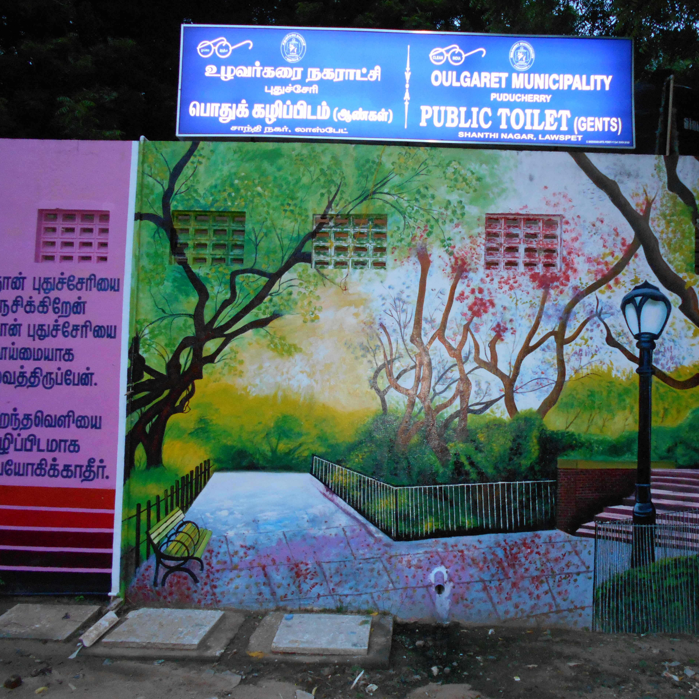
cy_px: 346
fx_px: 708
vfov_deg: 52.5
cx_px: 411
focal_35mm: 31
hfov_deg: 52.3
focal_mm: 4.6
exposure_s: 1/25
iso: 450
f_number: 3.2
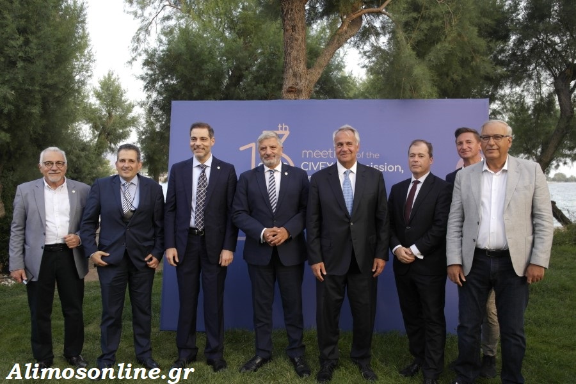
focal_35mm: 30
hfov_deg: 61.9
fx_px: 480
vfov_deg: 43.6
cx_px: 288
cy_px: 192
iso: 100
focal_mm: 20
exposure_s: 1/80
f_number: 3.5
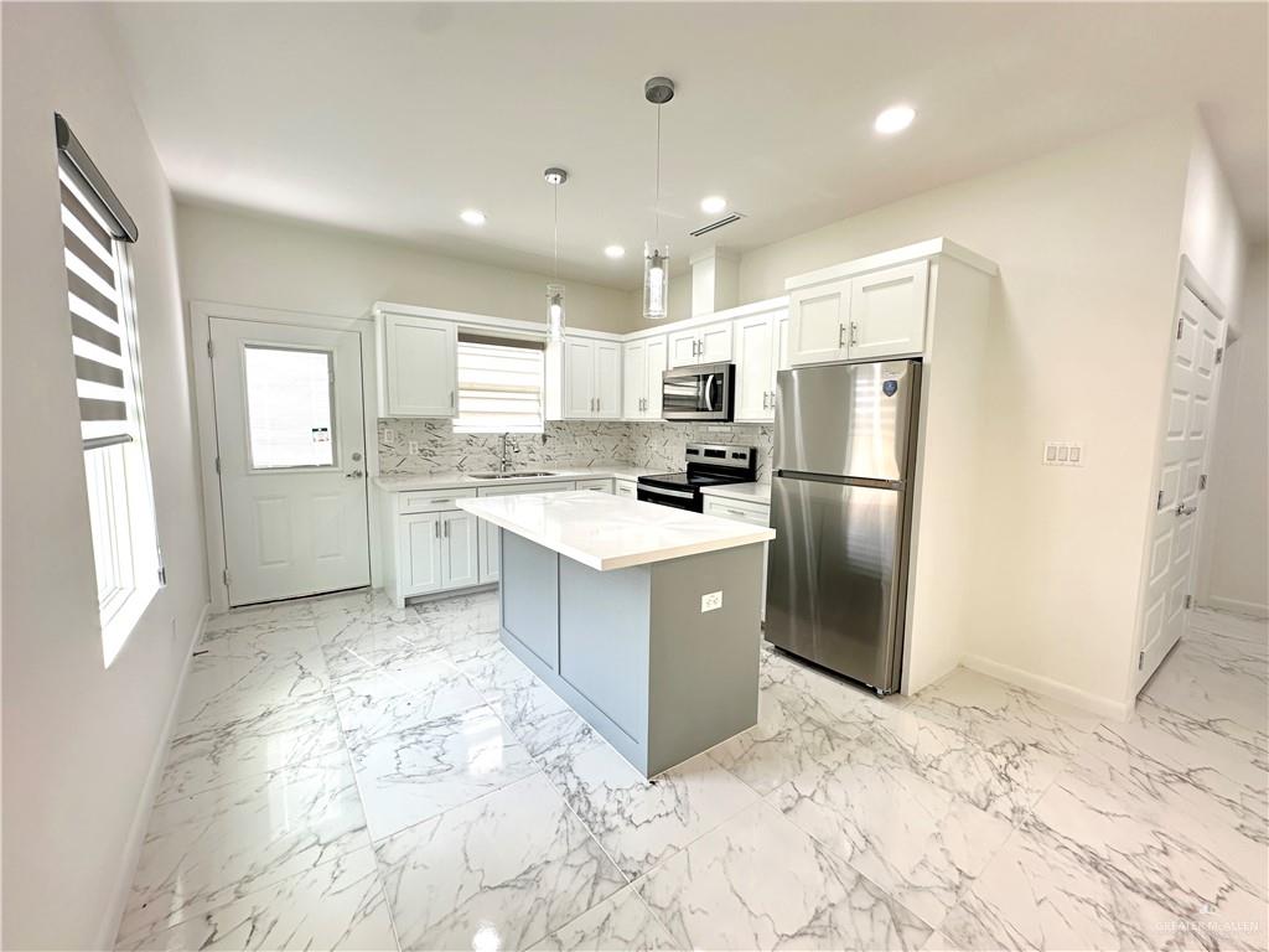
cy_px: 476
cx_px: 634
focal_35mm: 14
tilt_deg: -4.5
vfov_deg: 85.7
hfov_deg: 102.1
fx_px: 513
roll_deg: -0.9
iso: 160
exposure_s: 1/120
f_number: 2.2
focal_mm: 2.22
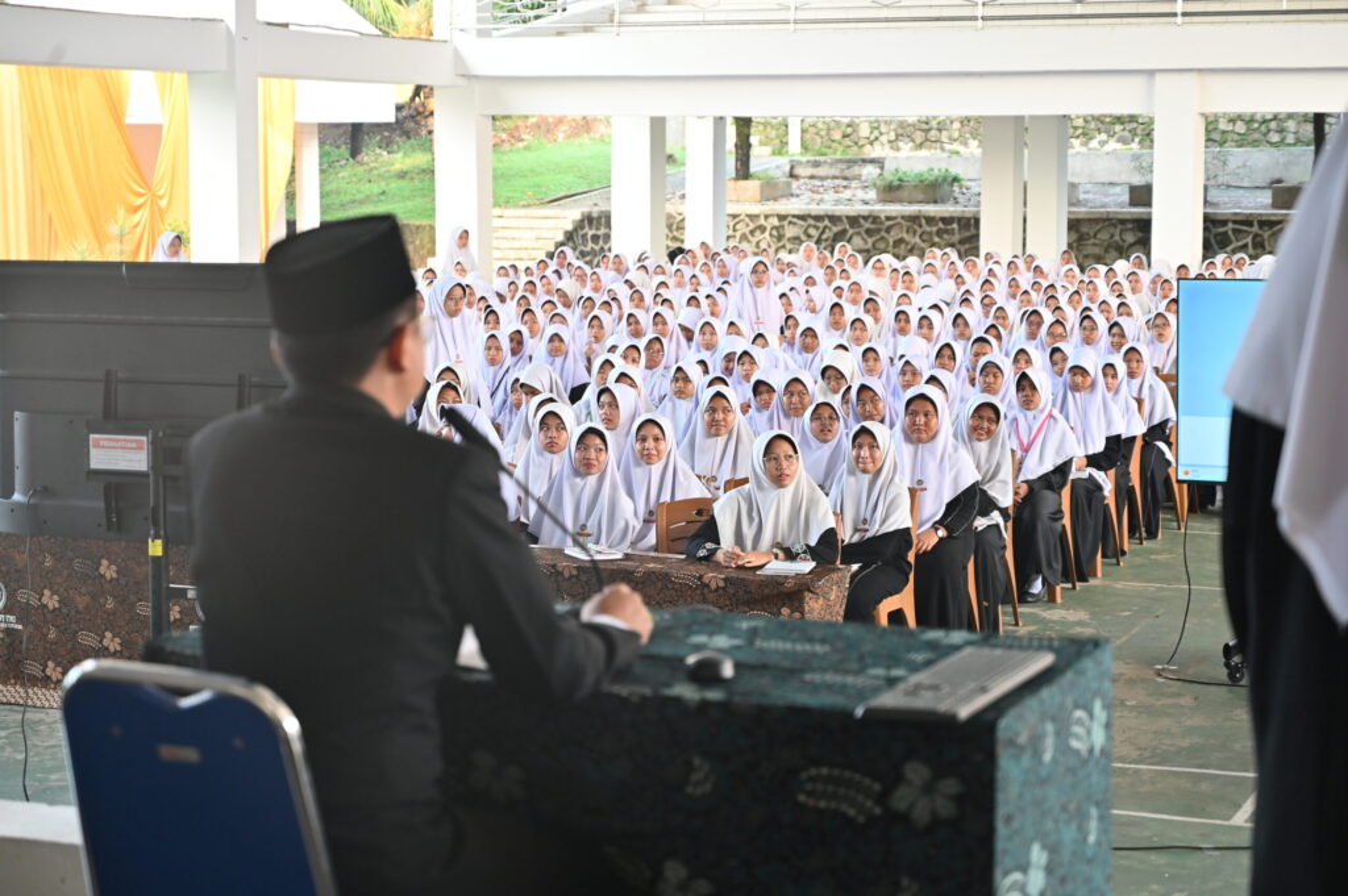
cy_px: 448
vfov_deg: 21.5
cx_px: 674
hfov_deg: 31.9
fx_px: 2357
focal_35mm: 63
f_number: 4
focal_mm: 63
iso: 800
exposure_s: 1/160
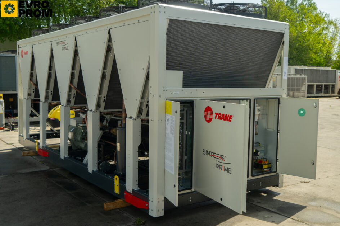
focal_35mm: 39
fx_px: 368
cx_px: 173
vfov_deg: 34.2
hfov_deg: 49.6
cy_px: 111
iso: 200
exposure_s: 1/200
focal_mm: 36
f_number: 5.6
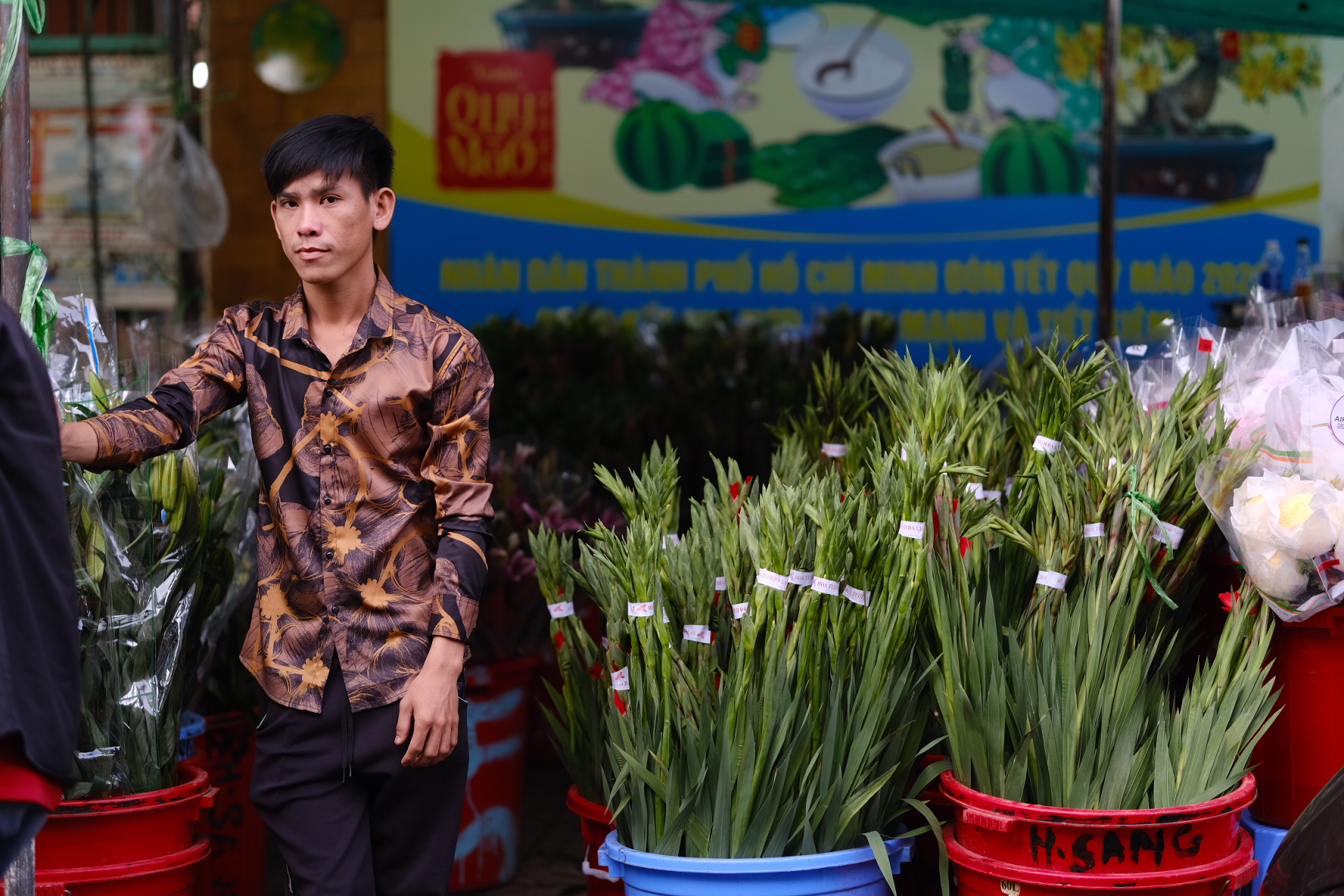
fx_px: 3136
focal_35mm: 84
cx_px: 672
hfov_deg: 24.2
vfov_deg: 16.3
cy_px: 448
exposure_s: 1/1000
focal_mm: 56
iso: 160
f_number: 1.4
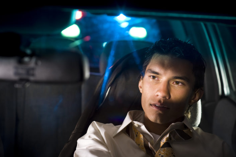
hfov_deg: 21.9
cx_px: 118
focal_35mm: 93
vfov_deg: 14.7
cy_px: 80
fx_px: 609
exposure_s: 1/20
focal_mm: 85
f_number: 4.5
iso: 200
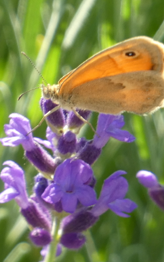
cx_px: 121
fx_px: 6917
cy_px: 131
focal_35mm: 966
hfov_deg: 1.4
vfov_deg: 2.2
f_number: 5.6
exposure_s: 1/100
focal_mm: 121.9
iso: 200
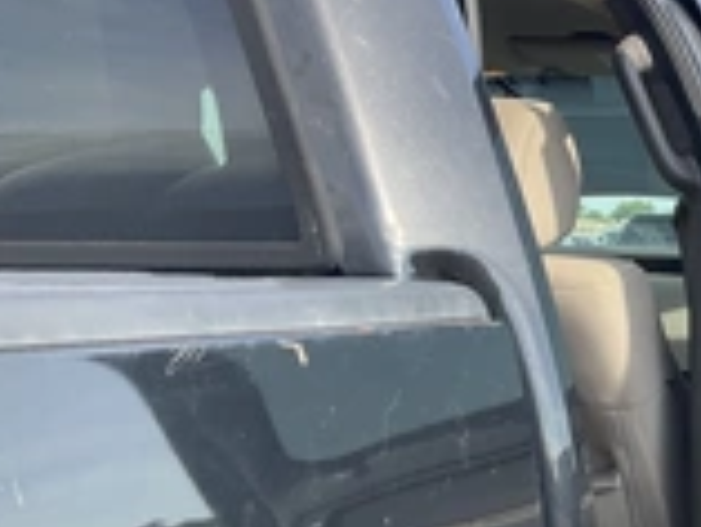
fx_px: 1500
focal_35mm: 74
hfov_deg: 23.9
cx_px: 844
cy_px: 415
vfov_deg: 19.7
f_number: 1.8
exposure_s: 1/342
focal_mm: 3
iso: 25
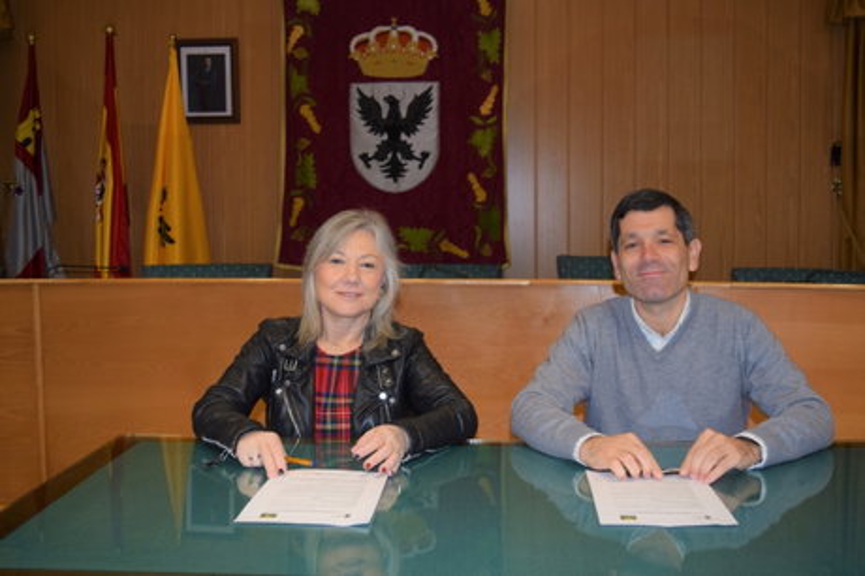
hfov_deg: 53.2
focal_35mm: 36
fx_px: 864
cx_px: 432
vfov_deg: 36.8
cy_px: 288
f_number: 4
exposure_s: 1/80
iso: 800
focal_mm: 24
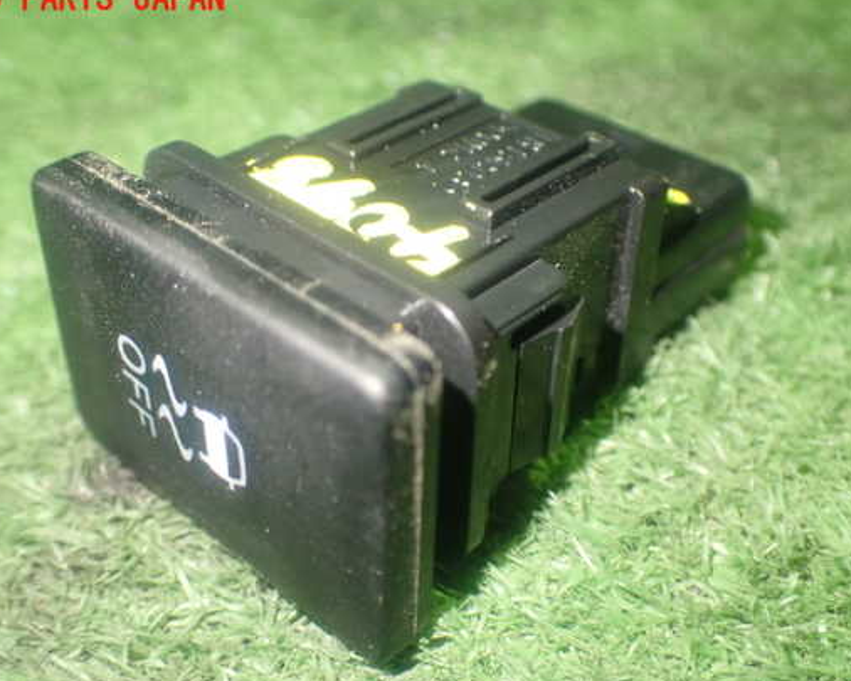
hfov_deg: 42.0
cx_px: 424
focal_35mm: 44
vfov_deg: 34.2
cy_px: 356
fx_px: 1108
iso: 800
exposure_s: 1/30
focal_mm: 6.83
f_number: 2.7
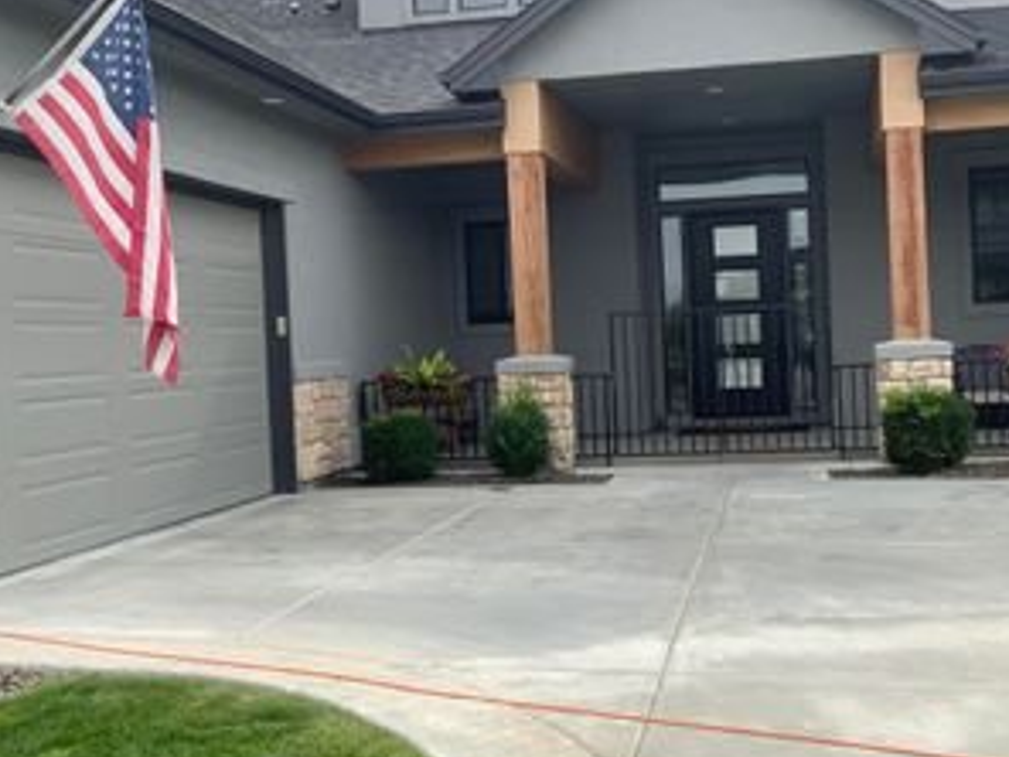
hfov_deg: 38.8
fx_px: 1428
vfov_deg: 29.7
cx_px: 566
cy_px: 356
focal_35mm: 49
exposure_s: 1/1035
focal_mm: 3
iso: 16
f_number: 1.8
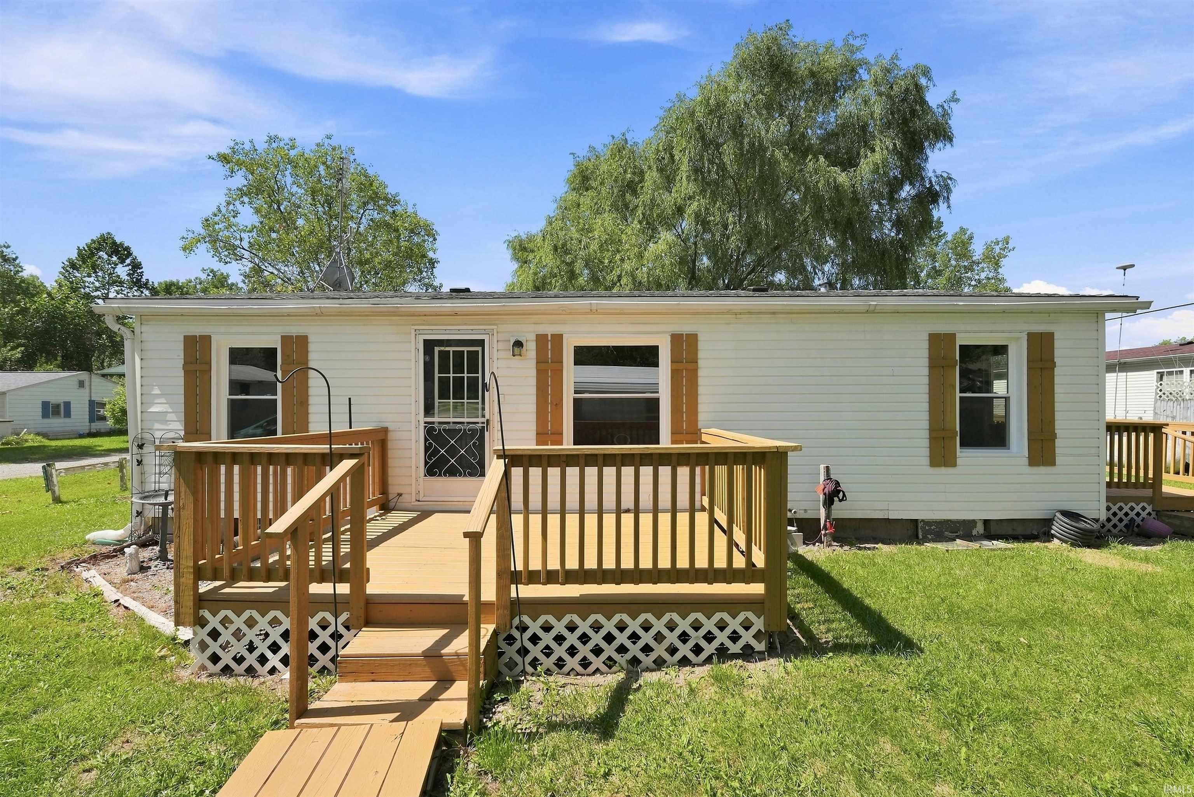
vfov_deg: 81.3
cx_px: 597
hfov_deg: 104.2
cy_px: 398
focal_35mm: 14
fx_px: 465
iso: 640
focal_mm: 14
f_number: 7.1
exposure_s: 1/2000
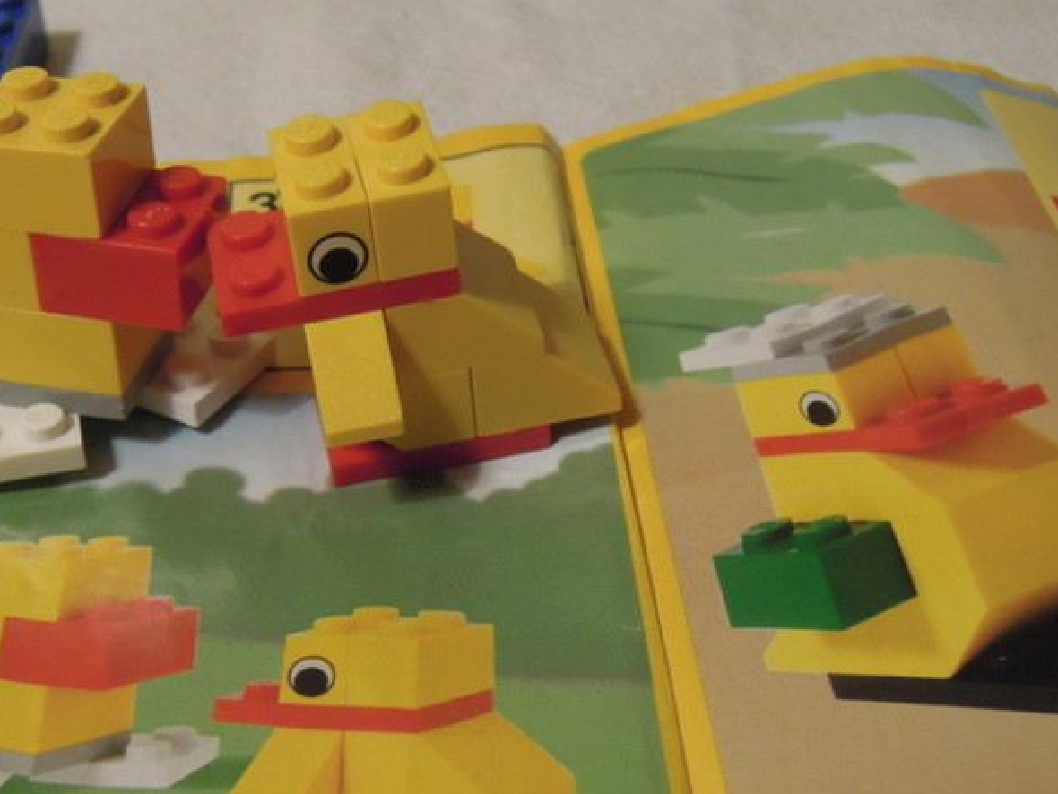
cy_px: 512
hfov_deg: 31.3
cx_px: 321
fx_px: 1865
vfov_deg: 24.0
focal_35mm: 61
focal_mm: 7.2
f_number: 3.3
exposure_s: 1/40
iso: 800
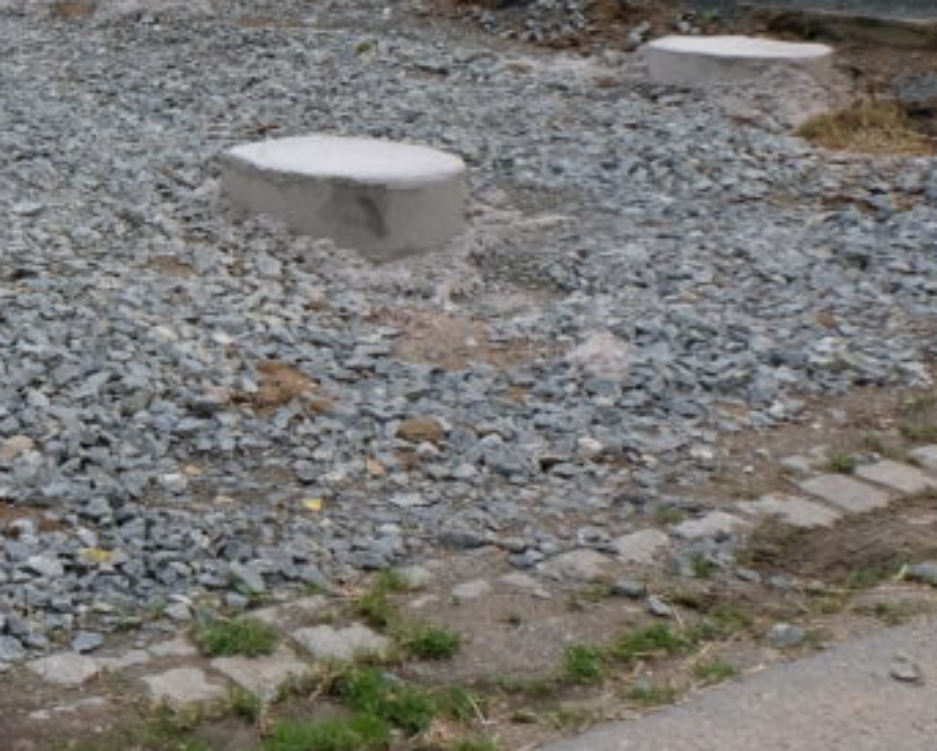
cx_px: -490
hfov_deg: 20.5
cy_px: -52
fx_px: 2192
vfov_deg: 18.8
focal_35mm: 79
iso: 400
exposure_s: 1/400
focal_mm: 16
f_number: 9
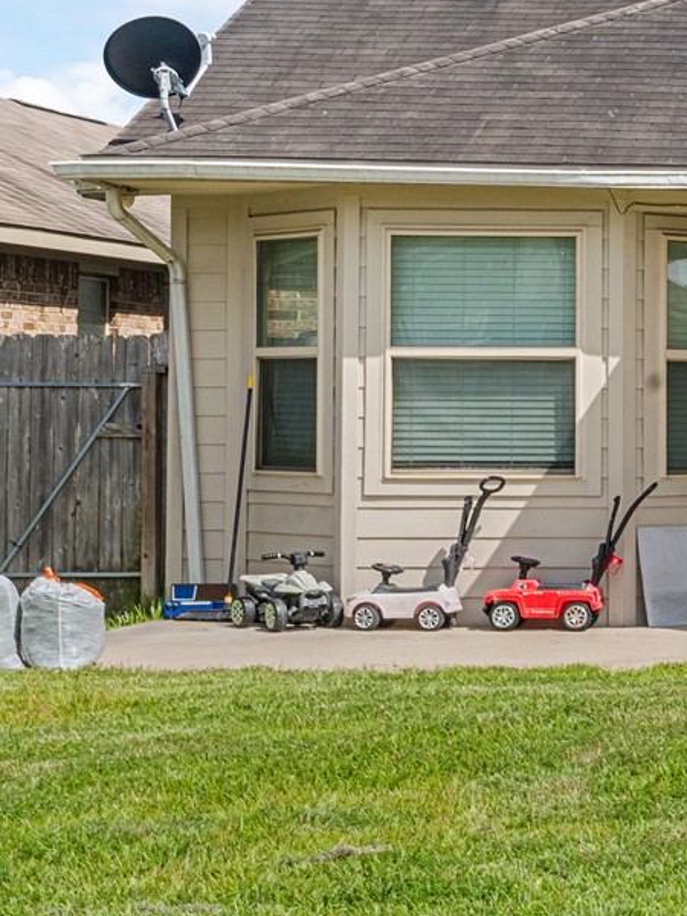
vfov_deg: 19.4
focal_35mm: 101
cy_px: 270
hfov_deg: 13.0
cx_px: 1292
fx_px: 2673
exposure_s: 1/125
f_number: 16
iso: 250
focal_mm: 29
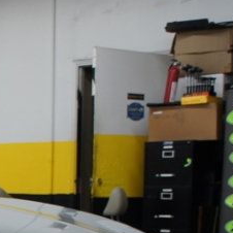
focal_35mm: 104
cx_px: -230
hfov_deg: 14.1
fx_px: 792
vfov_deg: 15.8
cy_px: 315
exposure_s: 1/40
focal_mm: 18
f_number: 4
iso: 200
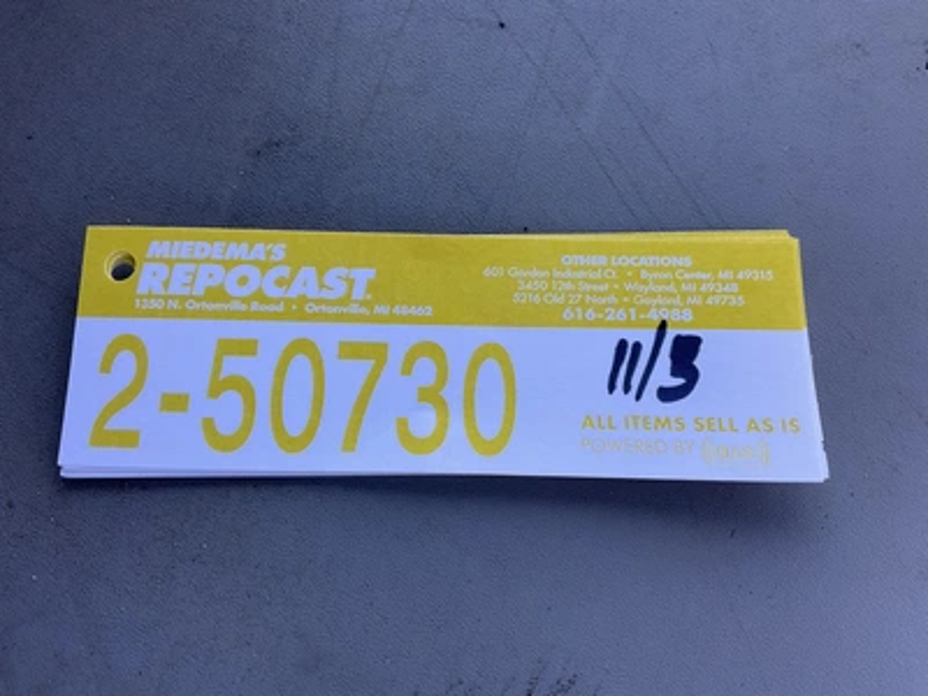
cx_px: 464
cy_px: 348
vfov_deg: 48.2
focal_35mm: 29
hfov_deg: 61.7
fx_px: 777
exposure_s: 1/182
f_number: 1.8
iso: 20
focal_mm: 3
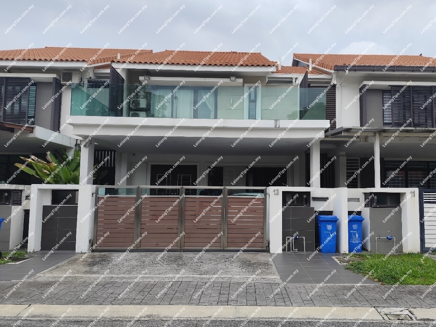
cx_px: 218
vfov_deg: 58.9
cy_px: 164
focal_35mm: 23
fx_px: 290
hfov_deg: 73.9
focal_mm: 6.14
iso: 50
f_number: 1.65
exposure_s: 1/753
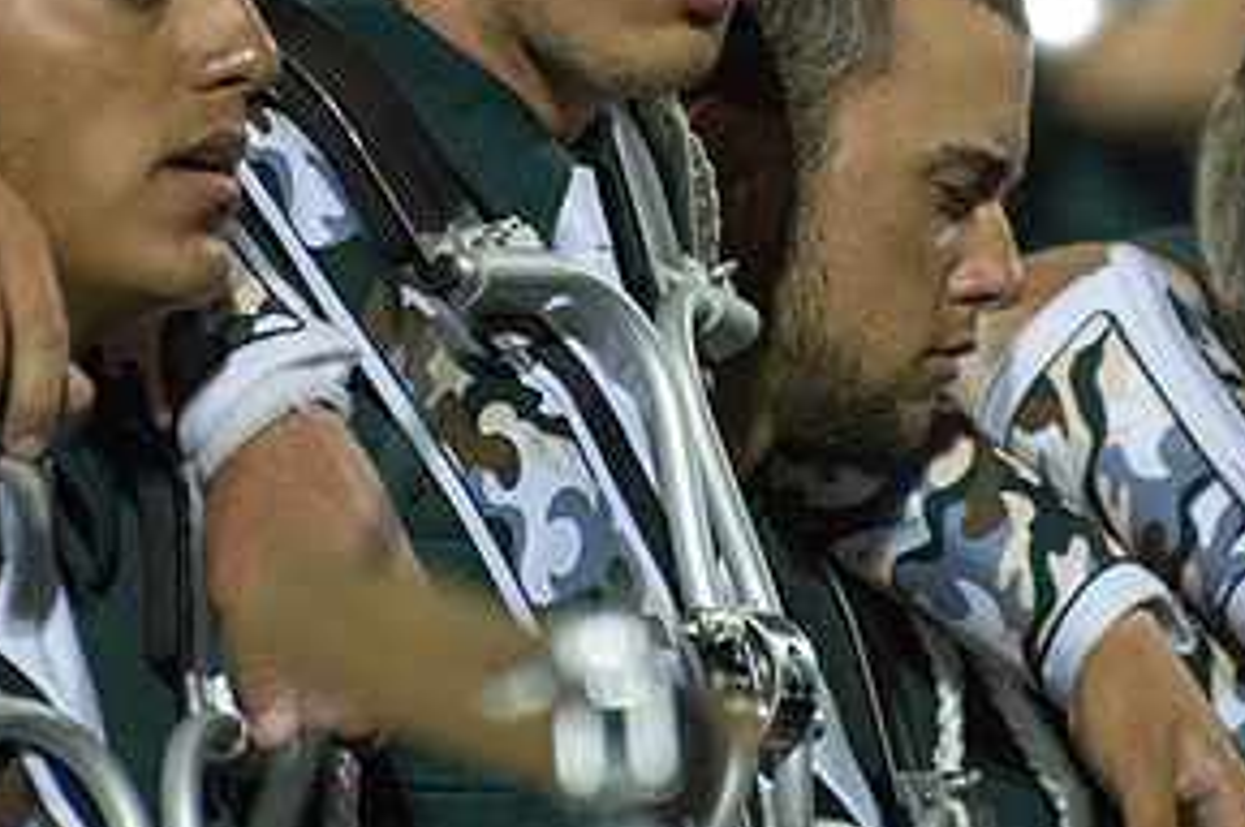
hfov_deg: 3.1
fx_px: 22661
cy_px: 83
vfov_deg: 2.1
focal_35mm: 656
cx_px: 724
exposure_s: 1/160
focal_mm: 260
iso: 8000
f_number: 5.6
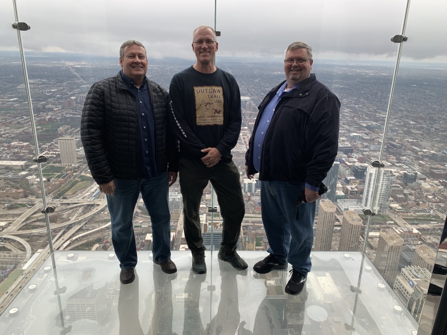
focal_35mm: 26
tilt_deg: -17.1
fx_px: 336
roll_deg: -2.3
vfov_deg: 53.1
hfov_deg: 67.3
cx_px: 224
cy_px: 168
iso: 25
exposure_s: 1/122
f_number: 1.8
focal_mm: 4.25
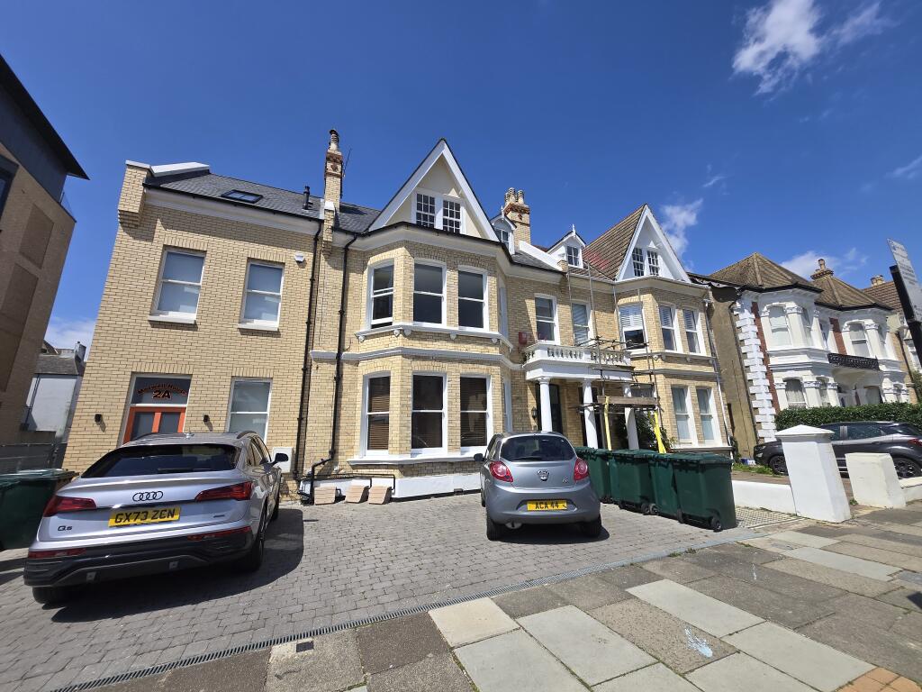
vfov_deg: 89.9
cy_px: 346
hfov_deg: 106.2
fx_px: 346
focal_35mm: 13
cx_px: 461
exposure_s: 1/1690
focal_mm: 1.7
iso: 25
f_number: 2.2
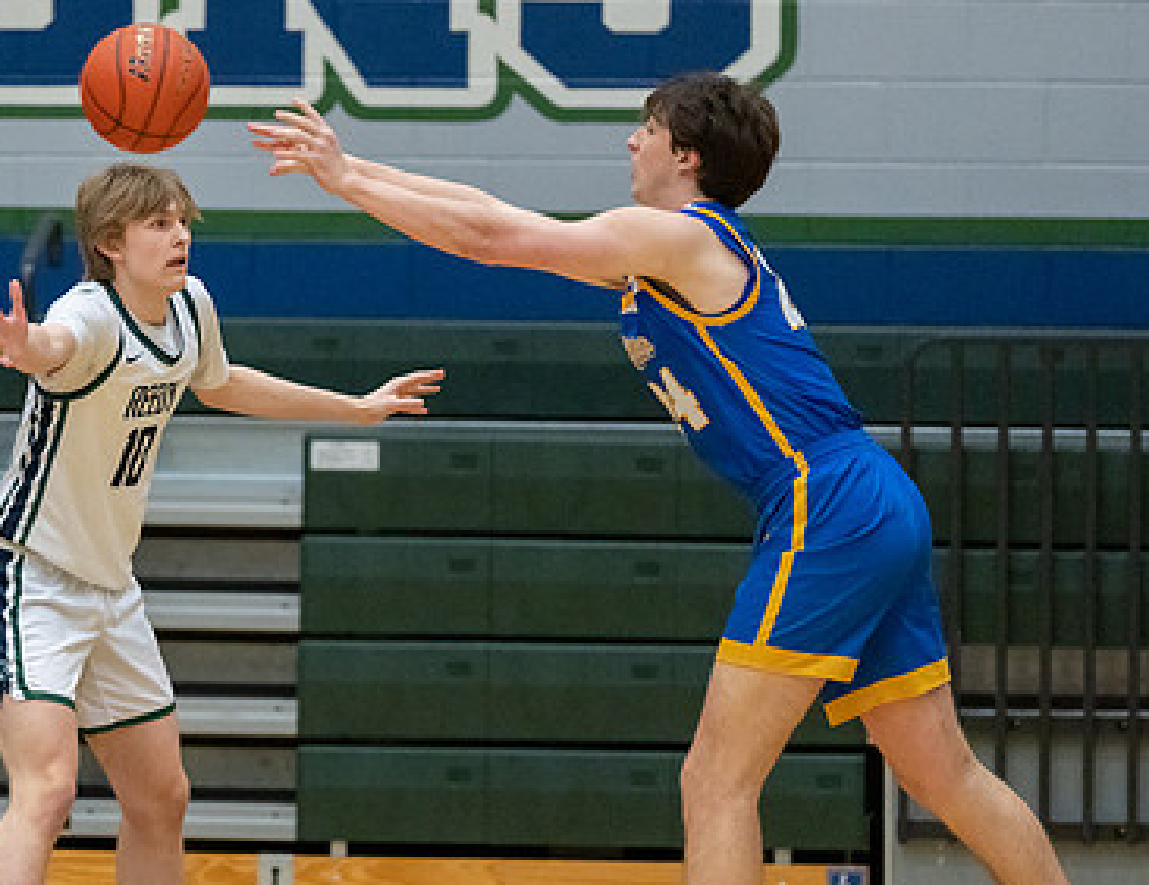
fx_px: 12772
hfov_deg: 5.1
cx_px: 108
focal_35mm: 381
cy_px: 490
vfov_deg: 4.0
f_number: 2.8
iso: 5000
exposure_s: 1/1000
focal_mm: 200
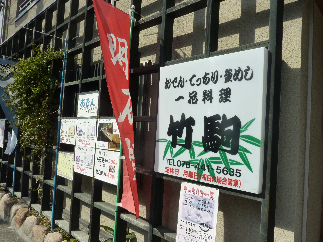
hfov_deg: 69.4
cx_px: 162
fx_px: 233
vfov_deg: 54.9
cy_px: 121
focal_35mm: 25
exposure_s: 1/500
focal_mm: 4.1
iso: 125
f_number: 5
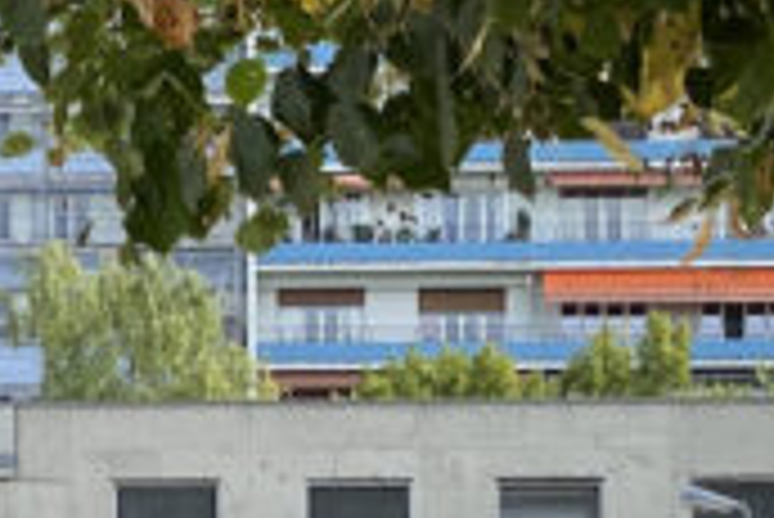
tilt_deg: +4.1
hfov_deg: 8.2
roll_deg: +0.0
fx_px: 5401
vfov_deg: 5.5
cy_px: 689
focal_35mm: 251
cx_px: 126
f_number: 2
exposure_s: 1/888
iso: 20
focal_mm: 6
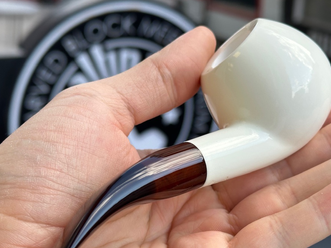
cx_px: 179
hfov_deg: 27.8
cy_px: 140
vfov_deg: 21.0
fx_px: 669
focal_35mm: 70
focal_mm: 6.86
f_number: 1.78
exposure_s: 1/442
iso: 64
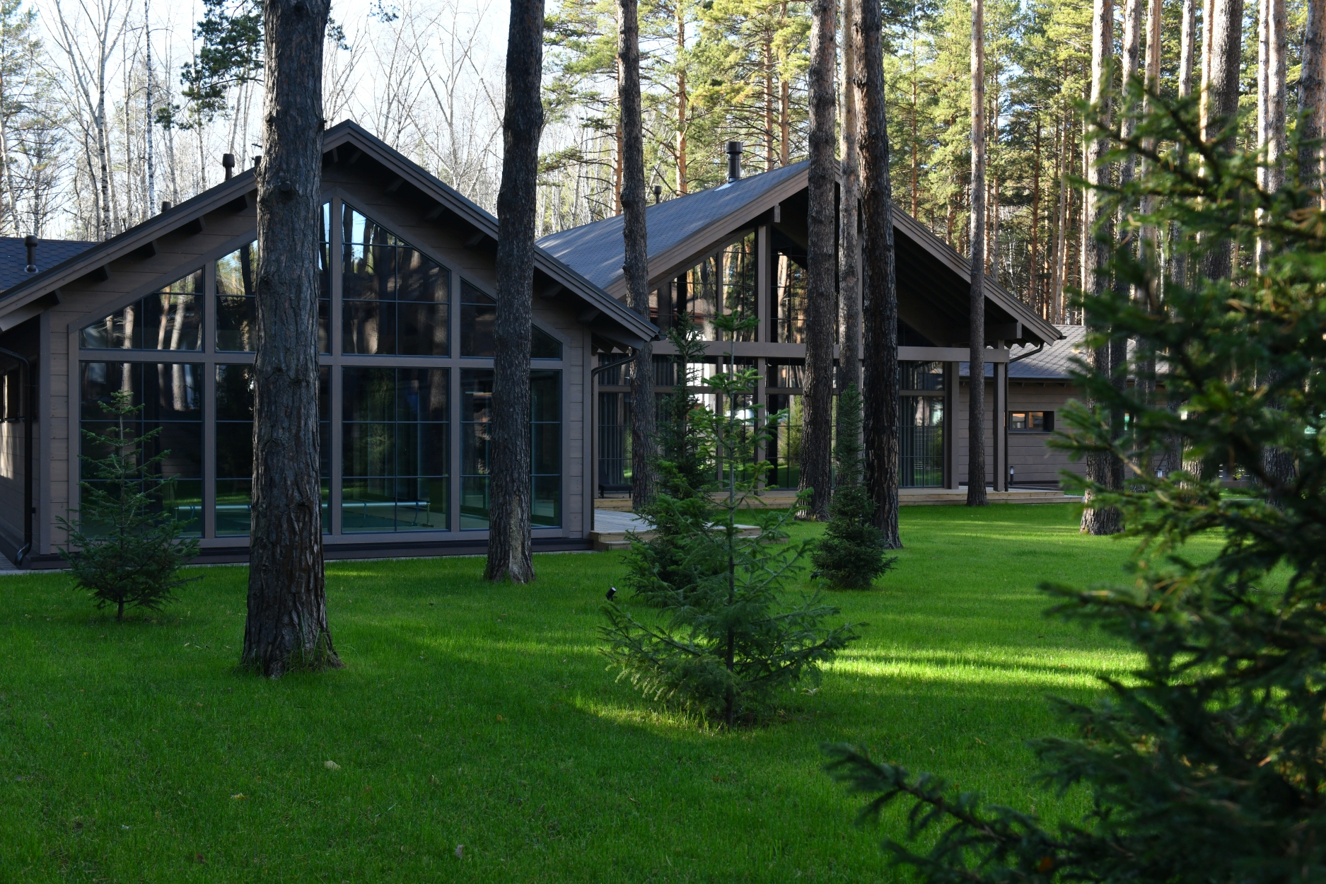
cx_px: 663
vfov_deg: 31.2
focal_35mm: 43
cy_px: 445
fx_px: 1584
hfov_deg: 45.4
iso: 400
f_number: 6.3
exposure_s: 1/125
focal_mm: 42
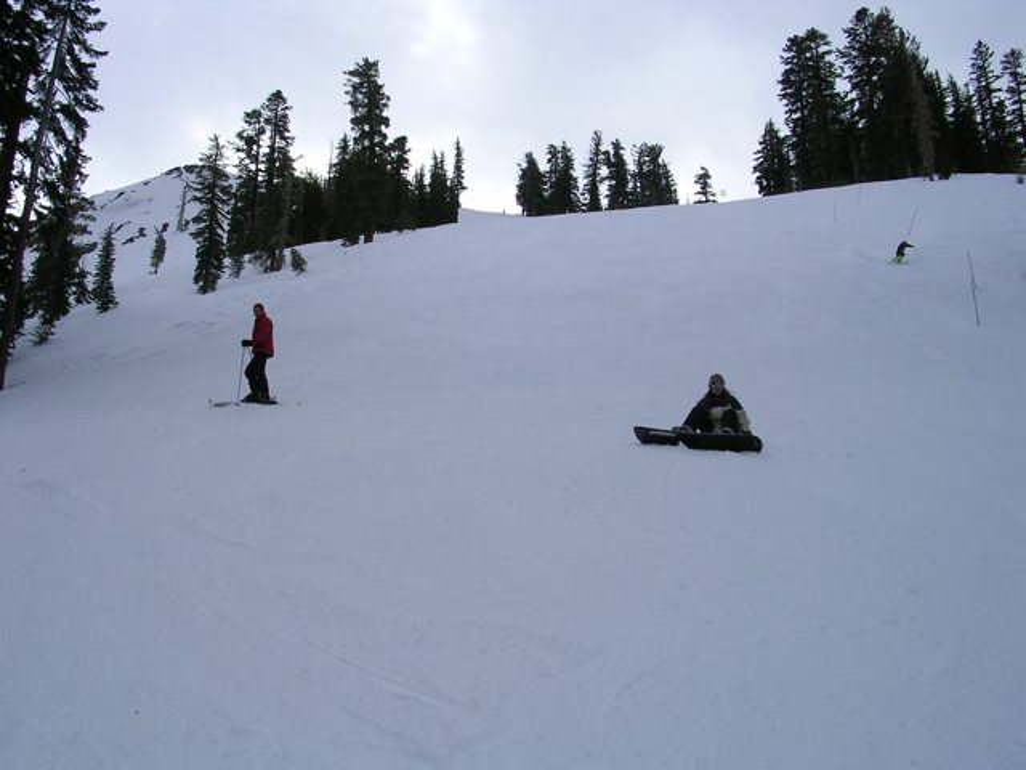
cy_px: 385
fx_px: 1126
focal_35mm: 38
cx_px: 513
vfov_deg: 37.7
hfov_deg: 49.0
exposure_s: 1/678
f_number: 5.6
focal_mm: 5.8
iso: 50
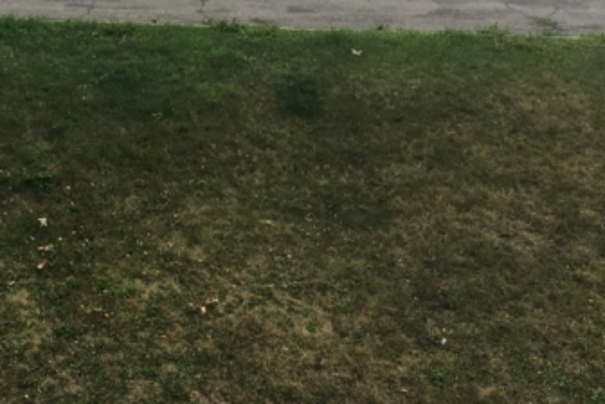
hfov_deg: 27.4
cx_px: -18
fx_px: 1159
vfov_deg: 18.7
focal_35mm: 69
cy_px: -76
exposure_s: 1/625
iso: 25
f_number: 2.2
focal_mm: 4.15
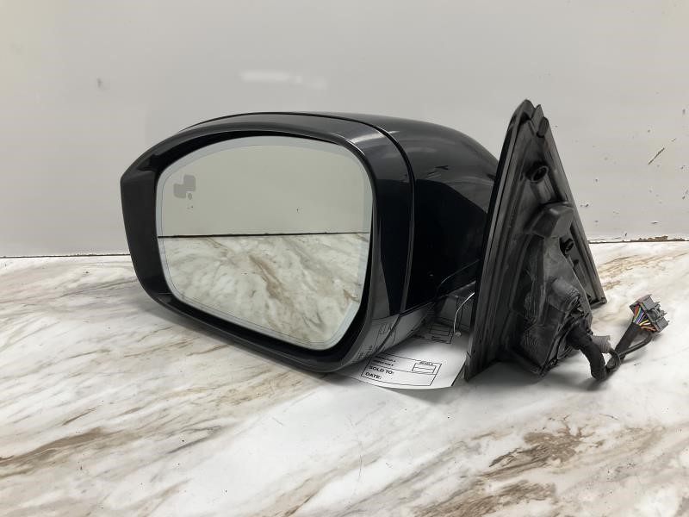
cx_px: 344
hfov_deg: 61.7
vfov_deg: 48.2
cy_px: 258
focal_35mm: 29
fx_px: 577
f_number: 1.8
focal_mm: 3
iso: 25
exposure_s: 1/360
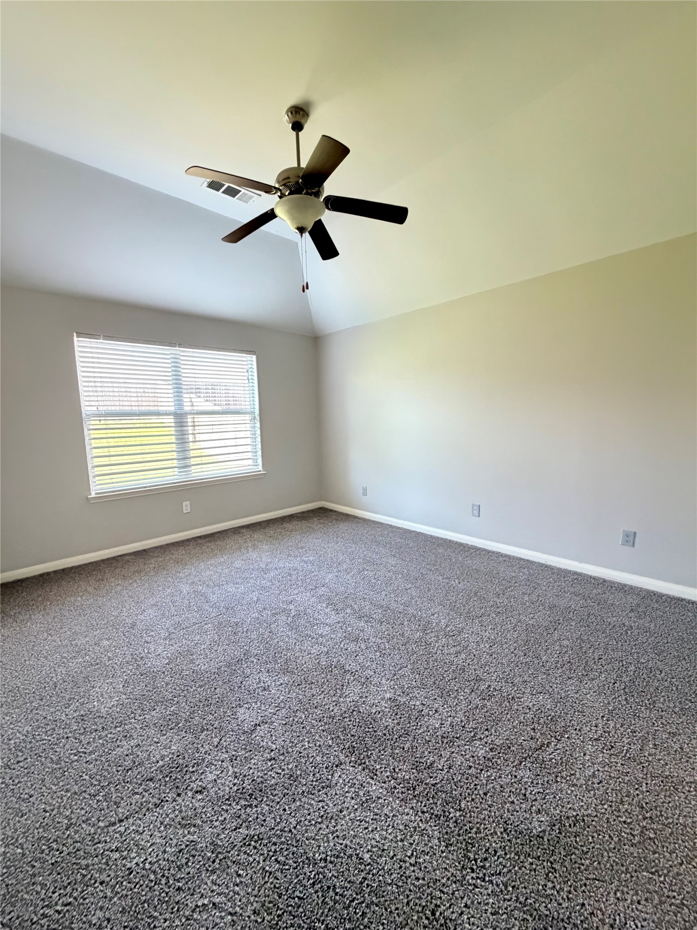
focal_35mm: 14
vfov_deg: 102.1
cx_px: 348
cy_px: 465
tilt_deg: -7.1
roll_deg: +1.5
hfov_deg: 85.7
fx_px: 376
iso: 1000
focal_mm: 2.22
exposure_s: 1/60
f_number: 2.2
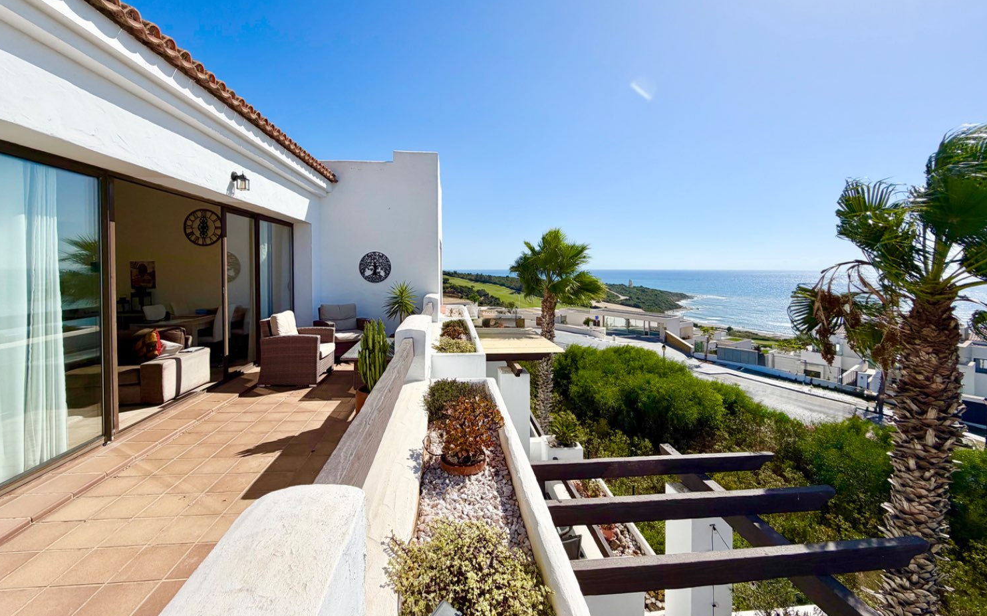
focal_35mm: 15
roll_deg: -0.1
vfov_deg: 74.5
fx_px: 403
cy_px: 275
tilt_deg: -0.2
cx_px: 492
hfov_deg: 101.5
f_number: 2.2
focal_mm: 2.22
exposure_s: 1/2237
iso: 20
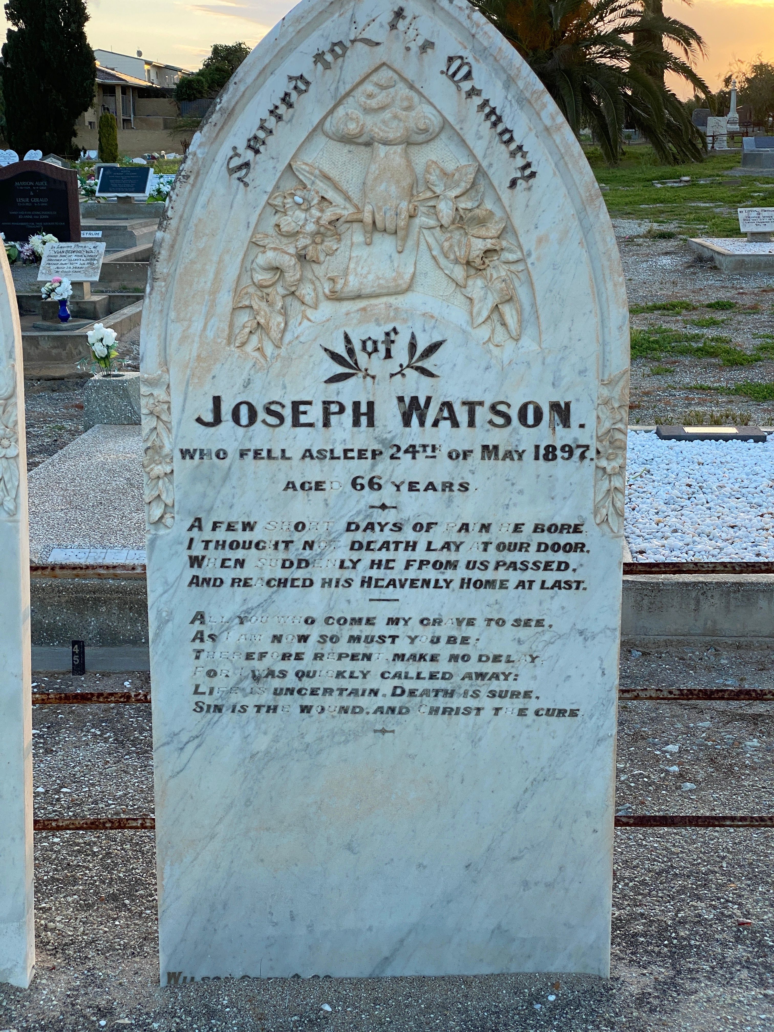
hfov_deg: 28.0
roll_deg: -0.5
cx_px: 387
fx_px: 1550
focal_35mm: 52
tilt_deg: -11.3
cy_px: 516
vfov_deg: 36.8
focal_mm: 6
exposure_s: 1/287
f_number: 2
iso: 20
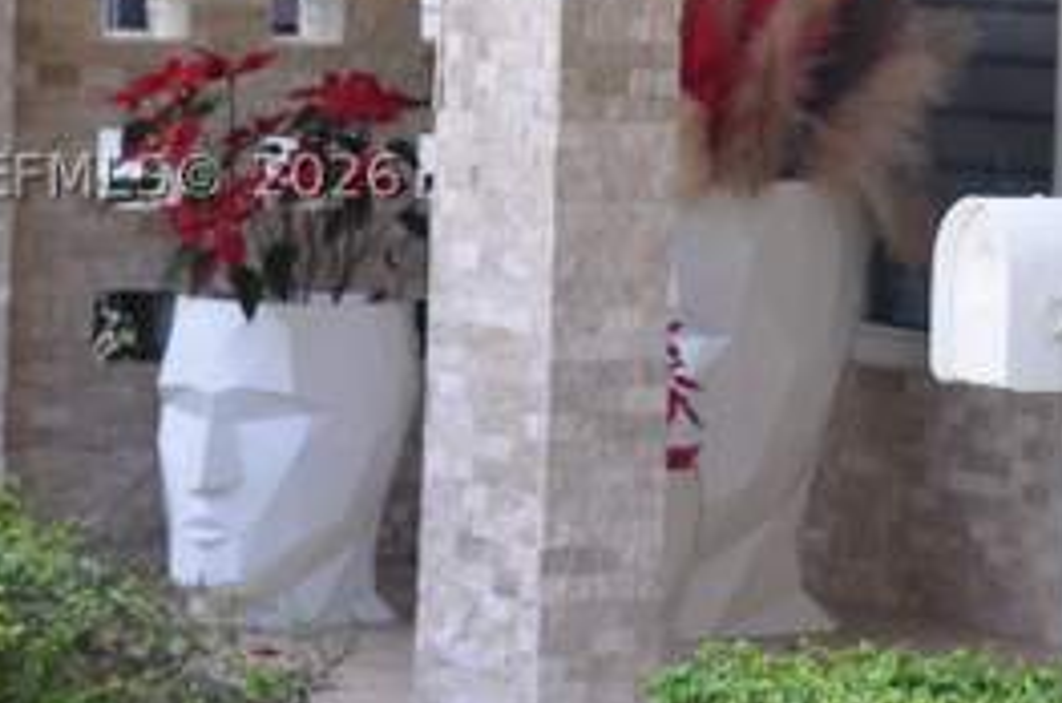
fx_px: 5915
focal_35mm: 201
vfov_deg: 6.8
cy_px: 170
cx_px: 1151
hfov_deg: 10.1
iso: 200
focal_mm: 44
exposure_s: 1/160
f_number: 9
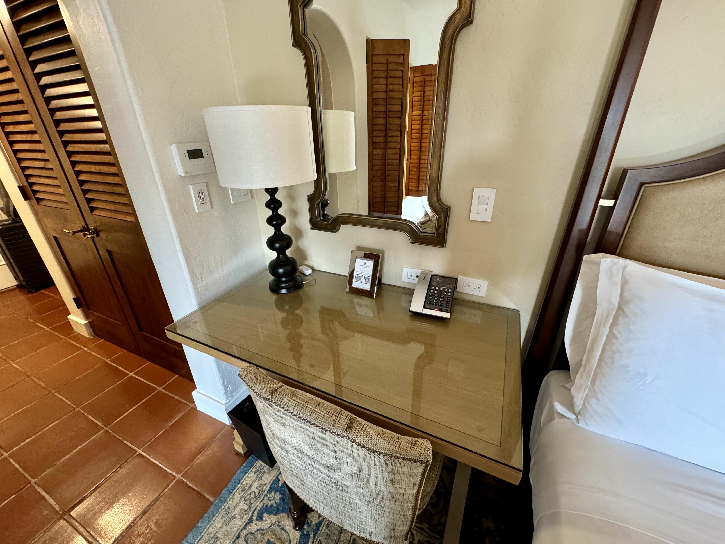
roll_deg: +0.5
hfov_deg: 102.1
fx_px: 293
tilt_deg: -26.3
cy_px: 272
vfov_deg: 85.7
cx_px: 362
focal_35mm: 14
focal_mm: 2.22
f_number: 2.2
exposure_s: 1/60
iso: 500
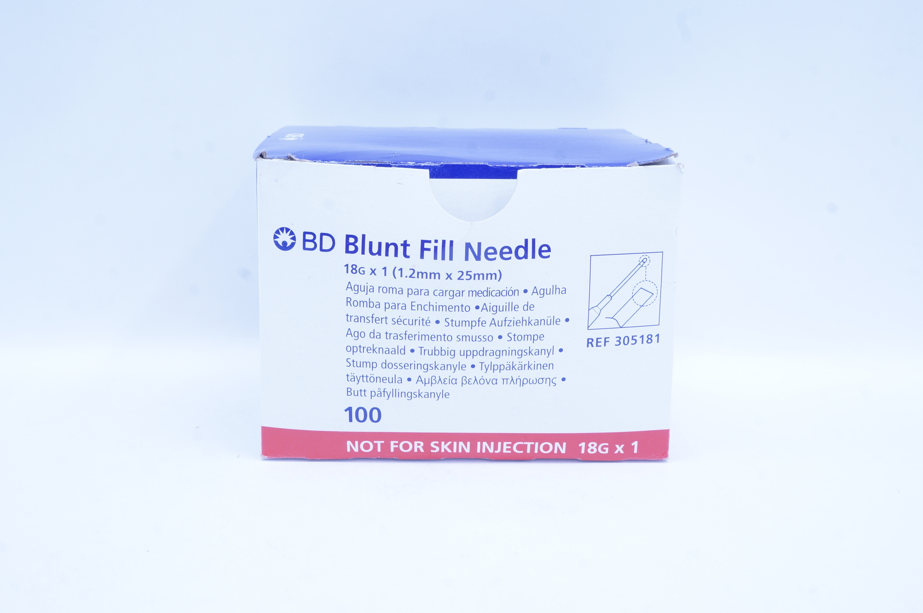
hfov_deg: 48.0
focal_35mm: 40
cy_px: 306
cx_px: 462
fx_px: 1037
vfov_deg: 32.9
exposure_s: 1/10
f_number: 13
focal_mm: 27
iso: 400
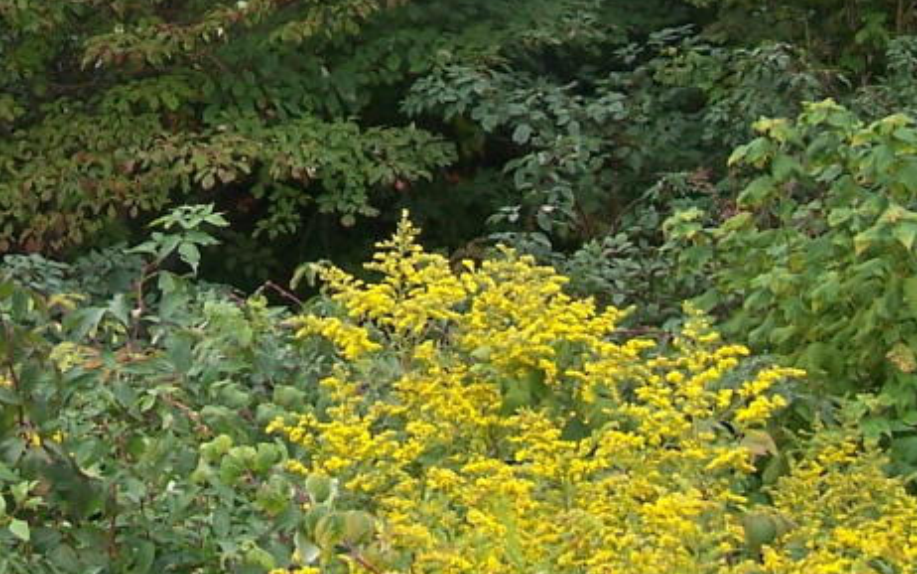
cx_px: 204
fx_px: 2975
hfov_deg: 17.4
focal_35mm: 119
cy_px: -210
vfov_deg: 10.7
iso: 80
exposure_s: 1/250
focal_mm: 6.3
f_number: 2.8
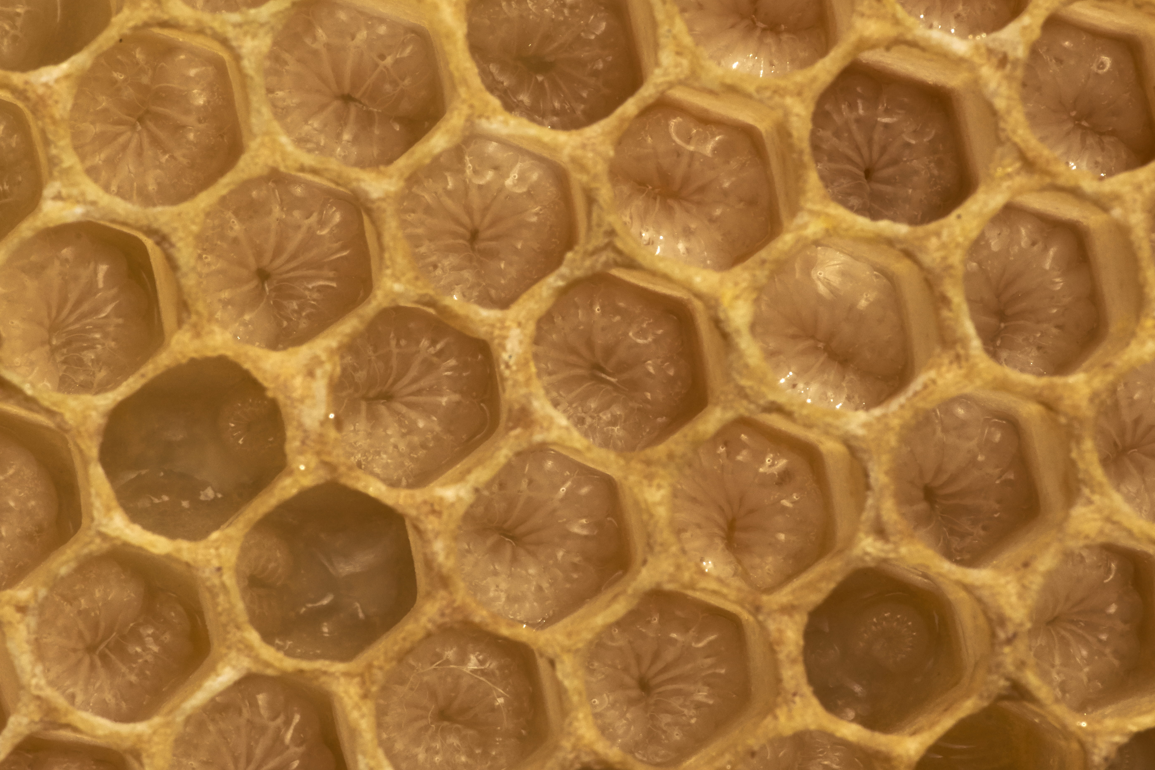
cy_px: 355
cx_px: 622
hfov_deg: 12.7
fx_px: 5197
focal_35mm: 162
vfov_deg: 8.5
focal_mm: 100
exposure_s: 1/320
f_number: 16
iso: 320
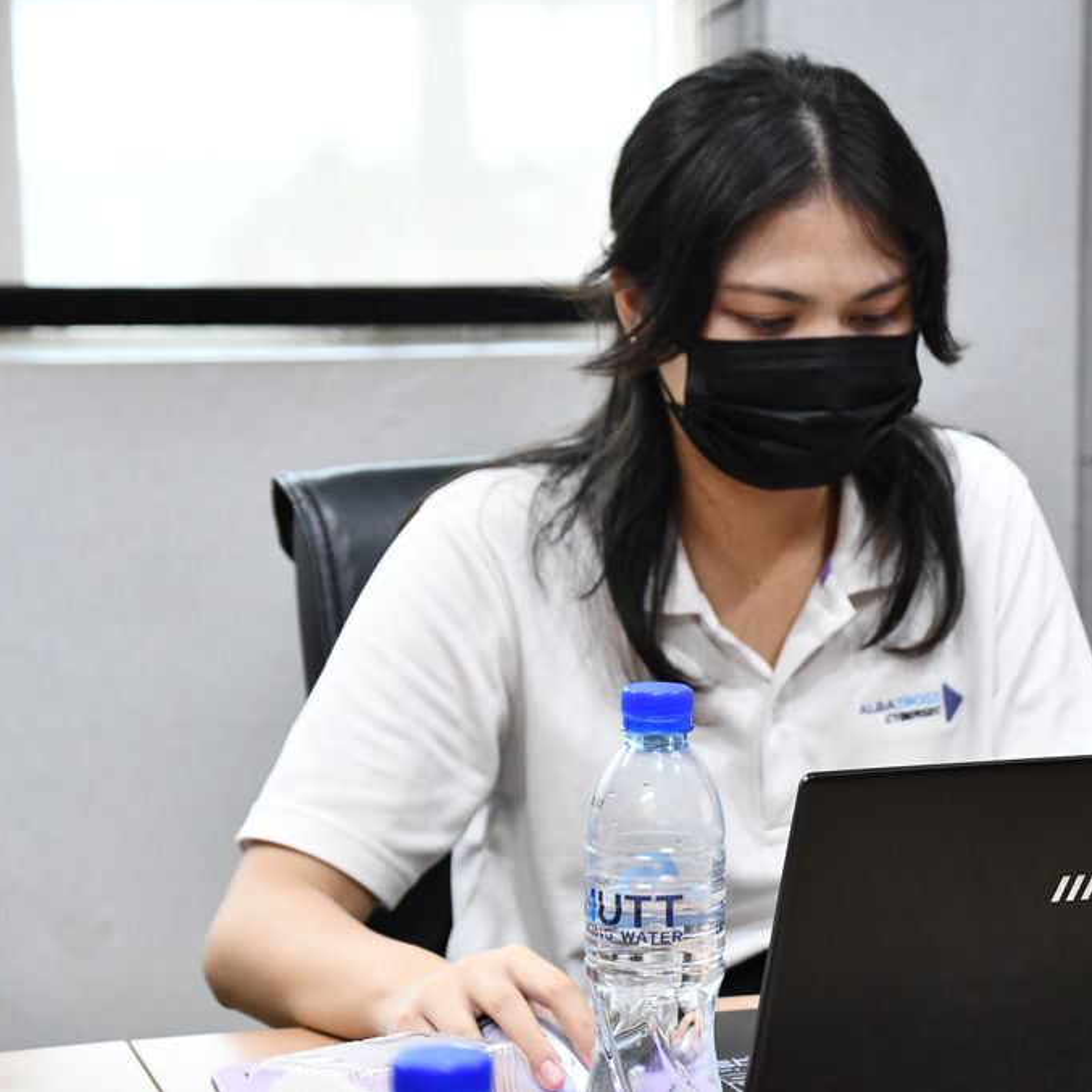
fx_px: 4818
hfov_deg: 12.9
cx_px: 811
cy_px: 543
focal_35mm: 135
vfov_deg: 12.9
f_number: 5
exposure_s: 1/125
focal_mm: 70
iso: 3200
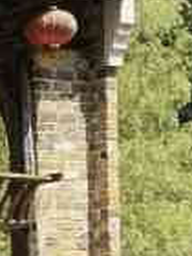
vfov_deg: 9.2
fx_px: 1531
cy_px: 429
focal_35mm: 207
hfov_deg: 6.5
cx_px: -400
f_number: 1.9
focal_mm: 6.67
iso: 50
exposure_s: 1/5000
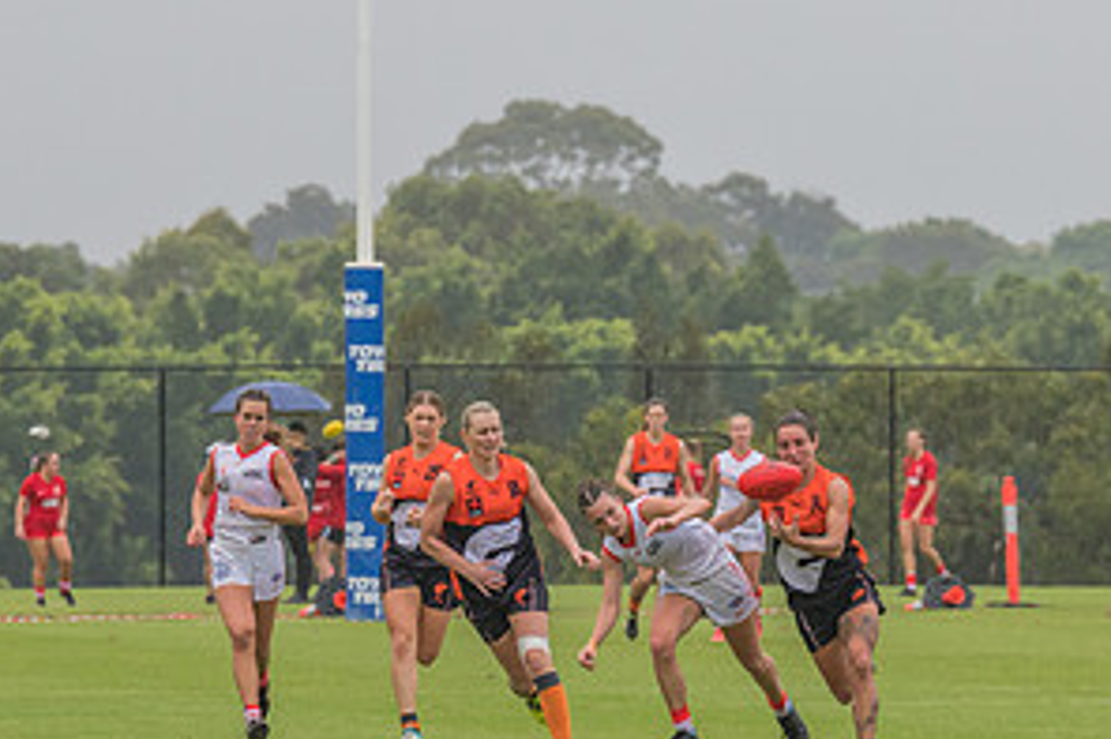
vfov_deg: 2.0
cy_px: 493
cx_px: 813
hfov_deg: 3.0
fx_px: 20942
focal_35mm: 679
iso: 800
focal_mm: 300
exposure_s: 1/1250
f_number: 9
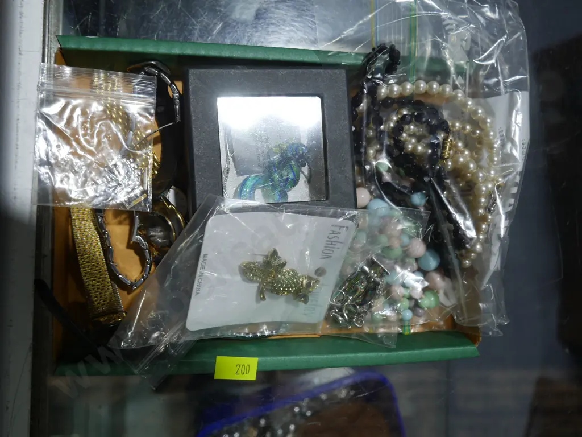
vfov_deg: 39.7
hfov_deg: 51.4
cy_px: 218
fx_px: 605
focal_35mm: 36
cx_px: 291
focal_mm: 18
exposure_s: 1/125
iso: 200
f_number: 4
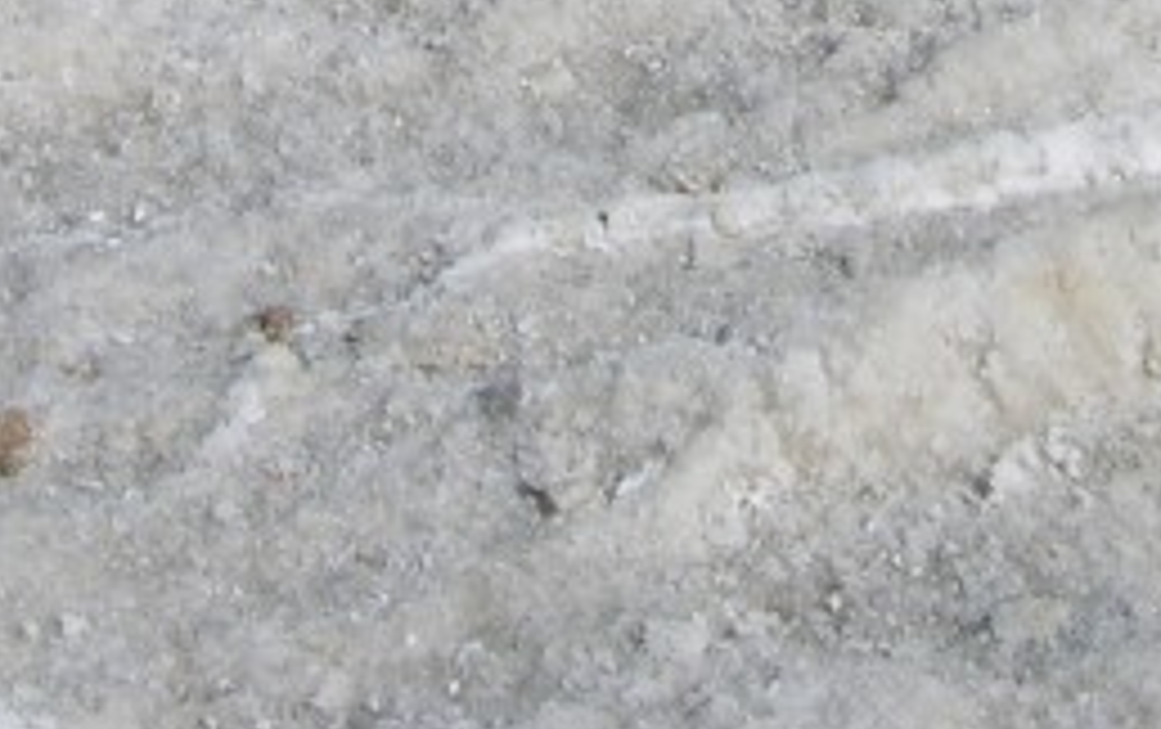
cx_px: 675
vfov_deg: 8.3
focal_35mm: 147
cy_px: -972
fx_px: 4657
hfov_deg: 14.2
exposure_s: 1/294
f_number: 8
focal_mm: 8.9
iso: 50
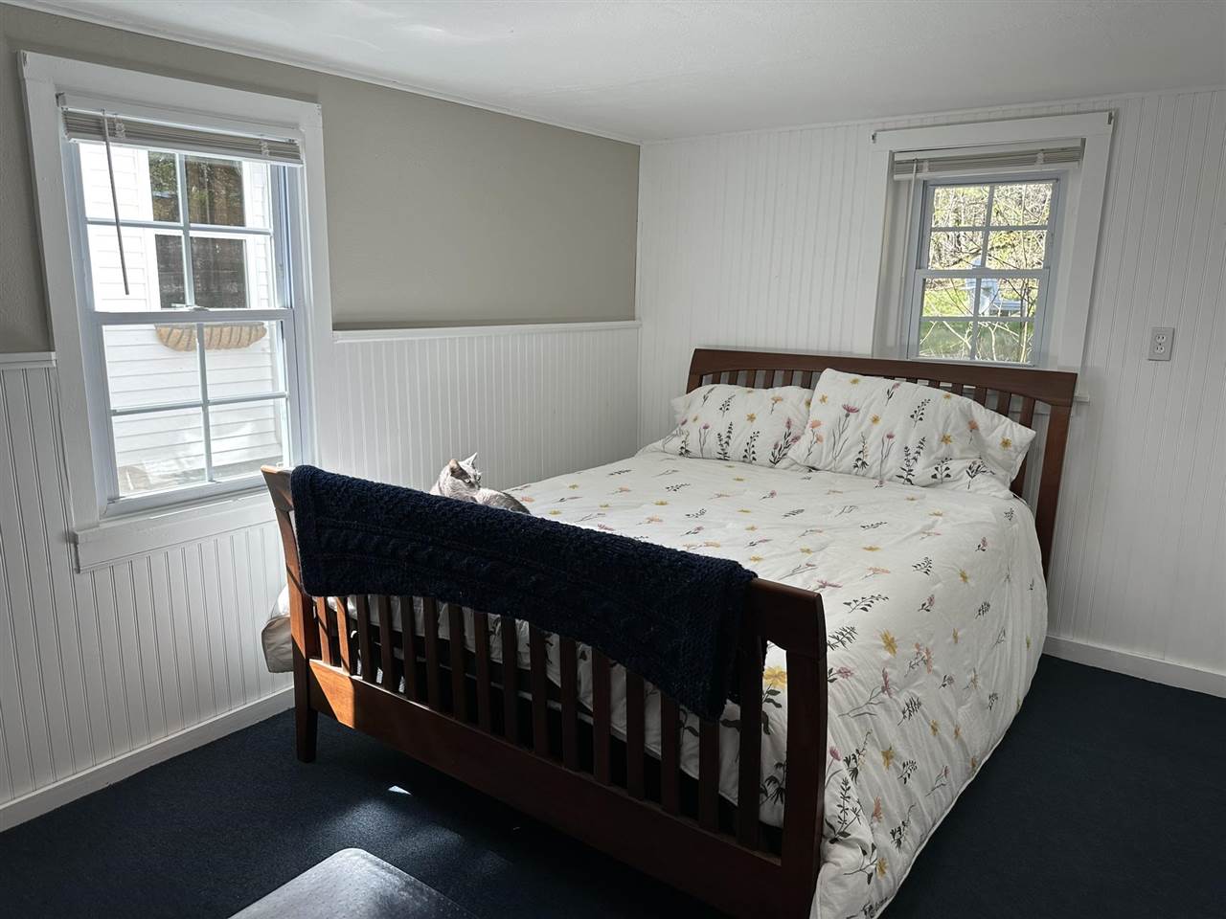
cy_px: 460
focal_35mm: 24
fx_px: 850
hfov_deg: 71.6
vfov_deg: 56.8
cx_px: 613
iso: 64
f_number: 1.78
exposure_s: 1/240
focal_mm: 6.86
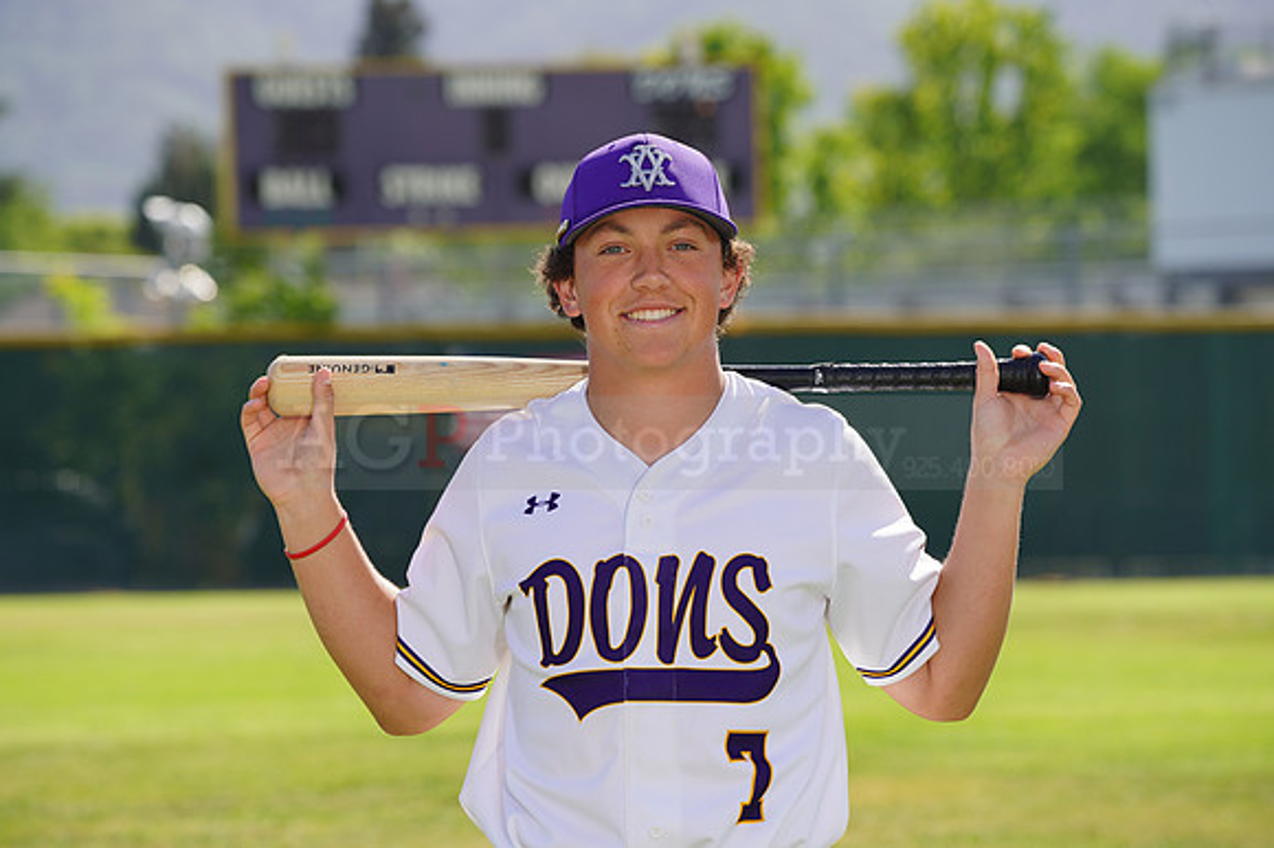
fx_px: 7286
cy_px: 424
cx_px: 637
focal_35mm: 206
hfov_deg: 10.0
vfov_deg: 6.7
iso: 100
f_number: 8
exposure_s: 1/250
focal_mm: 206
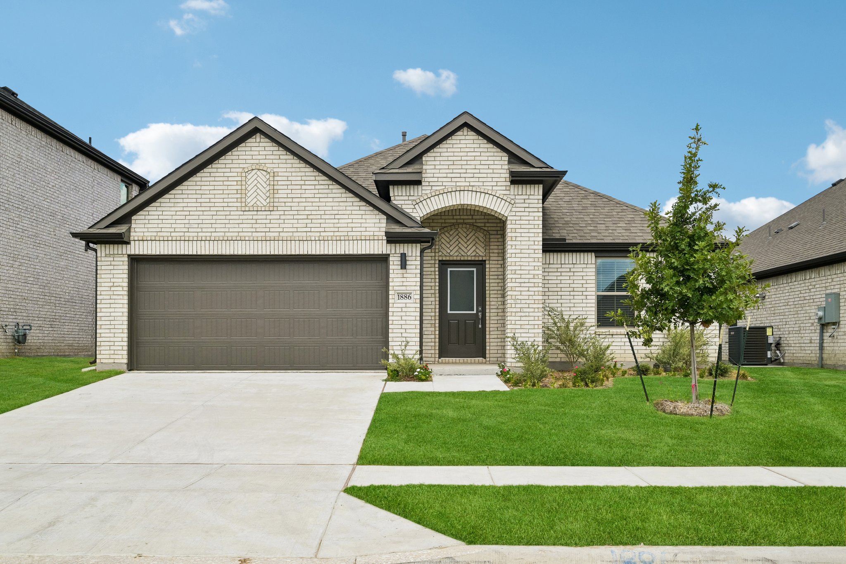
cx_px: 423
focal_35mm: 30
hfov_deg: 61.9
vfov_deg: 43.6
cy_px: 282
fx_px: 705
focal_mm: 30
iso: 400
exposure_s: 1/1600
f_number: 8
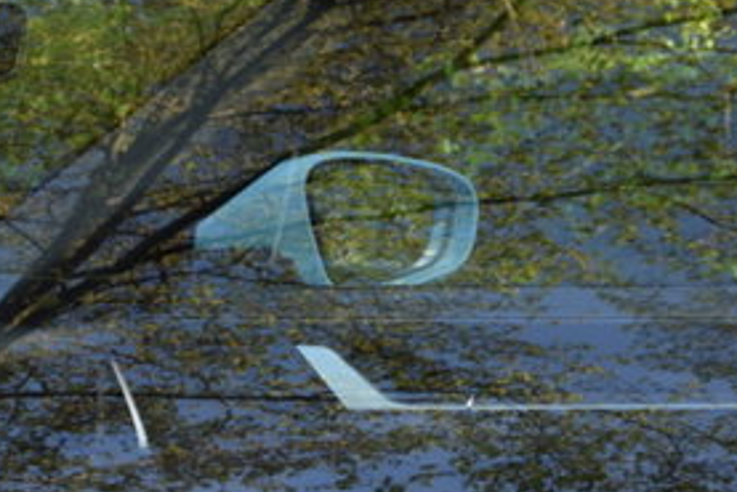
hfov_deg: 13.2
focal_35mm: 155
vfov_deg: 8.8
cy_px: 41
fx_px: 3175
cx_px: 306
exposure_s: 1/50
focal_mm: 28
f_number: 8
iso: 200
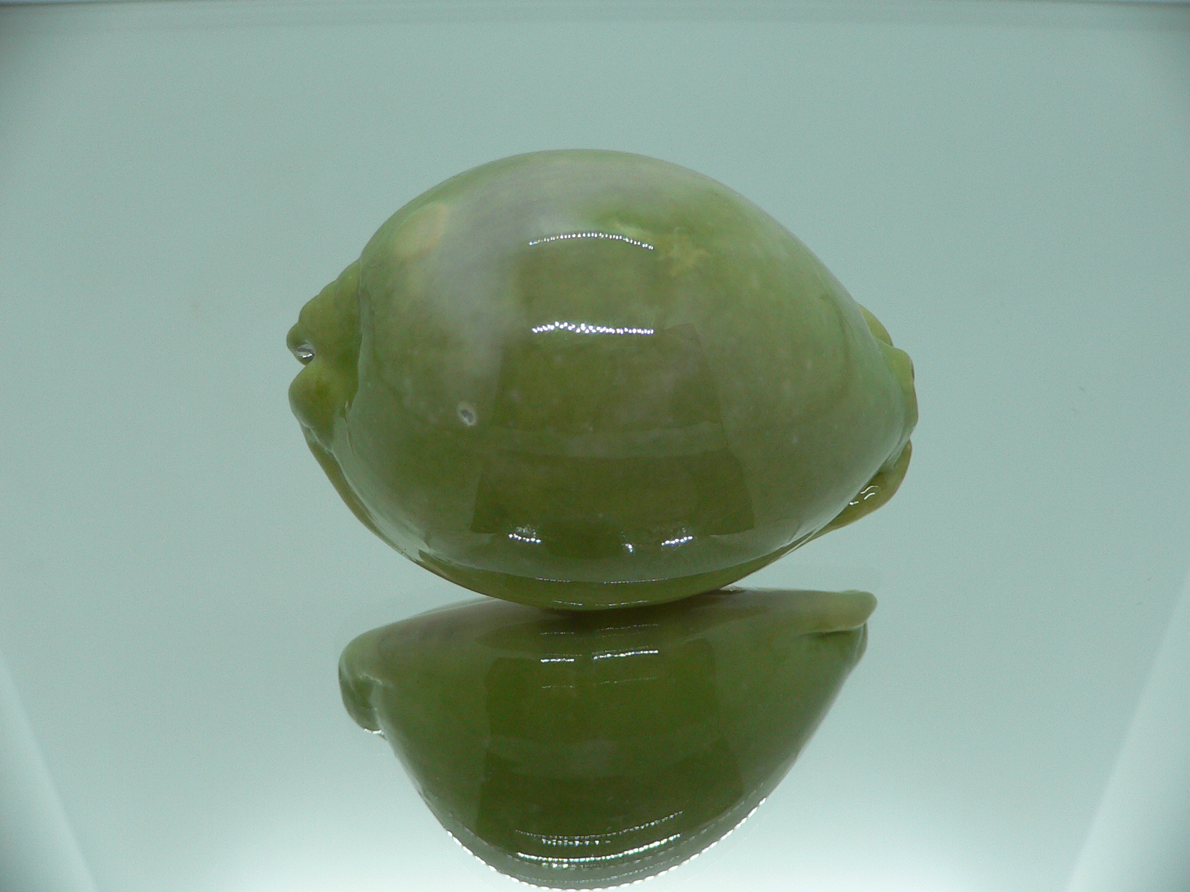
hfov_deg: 52.6
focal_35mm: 35
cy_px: 446
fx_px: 1203
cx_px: 595
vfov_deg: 40.7
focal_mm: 4.6
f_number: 2.8
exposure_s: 1/60
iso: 100
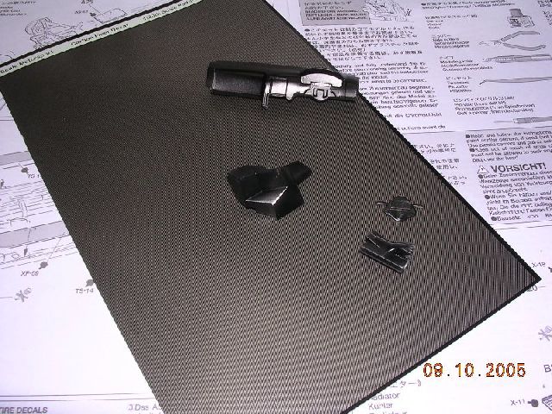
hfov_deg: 49.0
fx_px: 606
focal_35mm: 38
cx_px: 276
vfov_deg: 37.7
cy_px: 207
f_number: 5.6
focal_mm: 5.8
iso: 100
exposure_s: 1/60.1
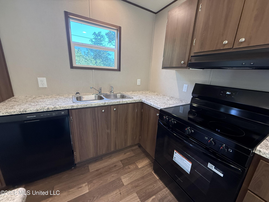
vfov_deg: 85.7
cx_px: 134
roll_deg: -2.1
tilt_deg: -13.7
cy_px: 101
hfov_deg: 102.1
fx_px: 109
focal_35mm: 14
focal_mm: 2.22
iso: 320
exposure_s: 1/120
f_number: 2.2
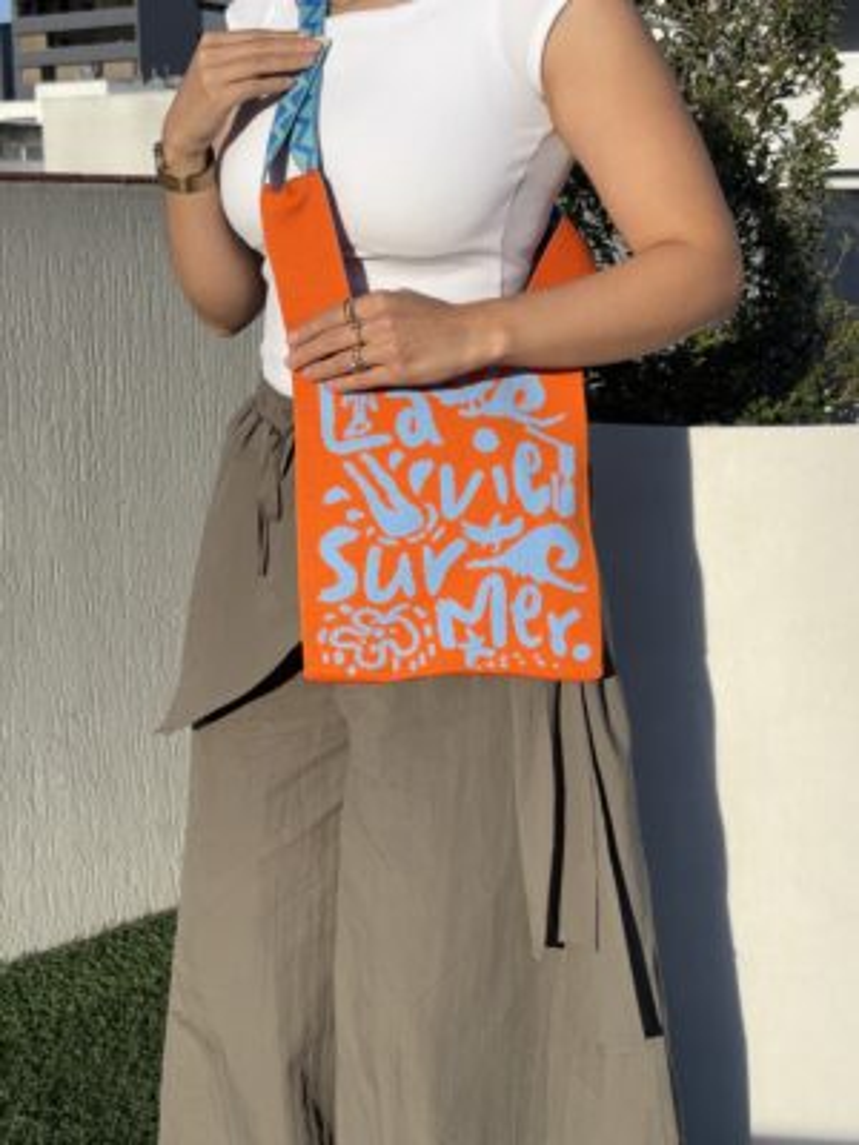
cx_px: 430
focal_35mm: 52
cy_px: 572
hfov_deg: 28.0
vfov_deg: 36.8
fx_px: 1721
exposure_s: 1/2451
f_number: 1.6
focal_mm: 5.96
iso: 32
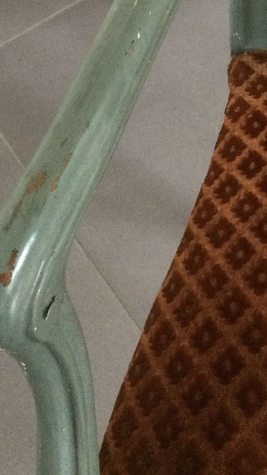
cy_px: 116
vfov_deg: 27.5
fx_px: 956
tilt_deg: -57.6
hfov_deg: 15.7
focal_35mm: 76
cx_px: 237
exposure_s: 1/25
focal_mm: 3.3
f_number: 2.4
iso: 200
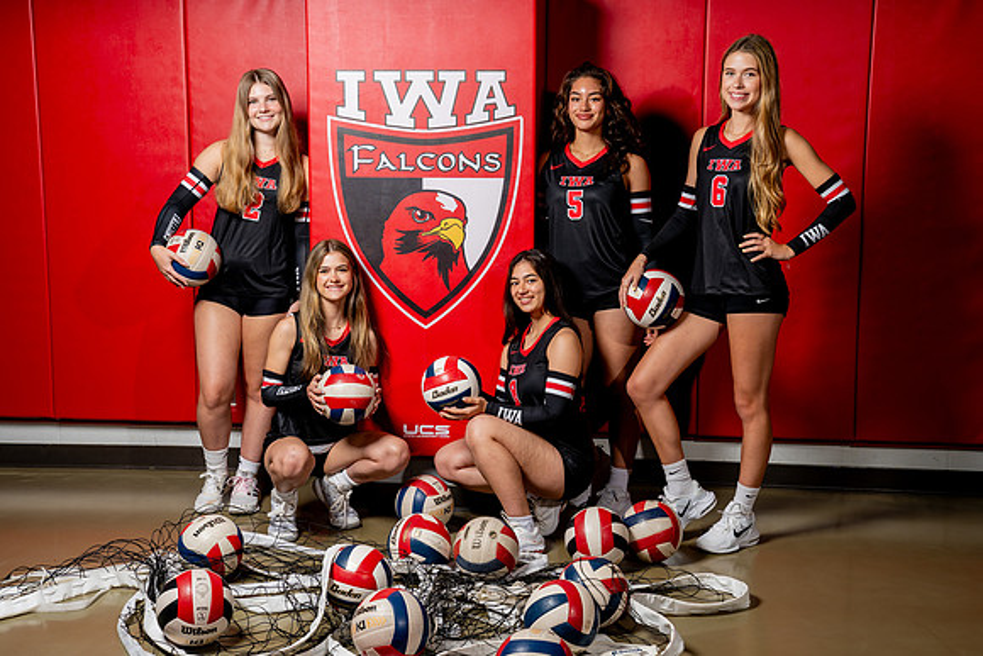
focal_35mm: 49
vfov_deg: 27.4
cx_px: 492
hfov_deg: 40.2
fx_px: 1343
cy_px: 328
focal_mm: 48
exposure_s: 1/250
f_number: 8
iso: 100
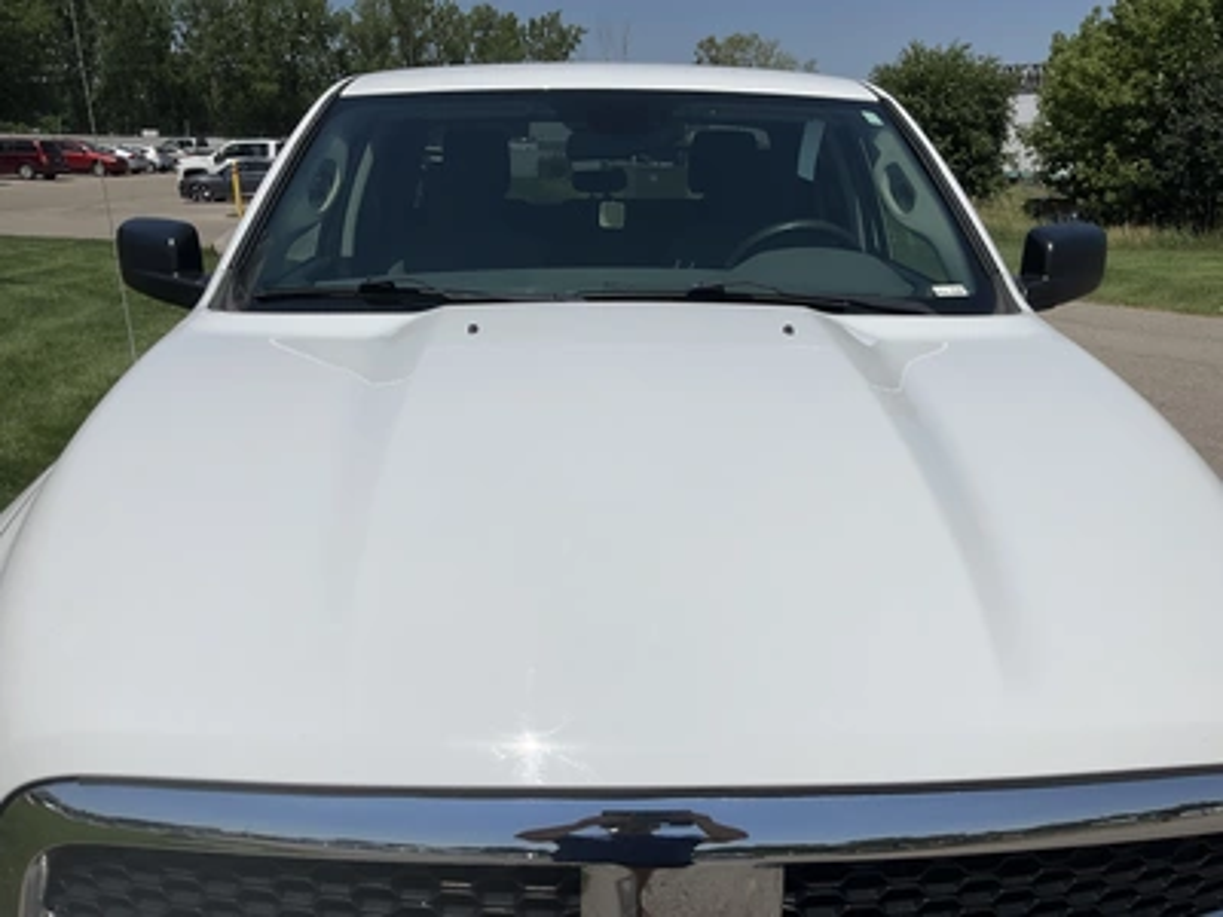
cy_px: 458
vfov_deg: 48.2
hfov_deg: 61.7
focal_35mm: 29
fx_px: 1025
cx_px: 612
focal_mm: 3
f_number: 1.8
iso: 25
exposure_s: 1/8621
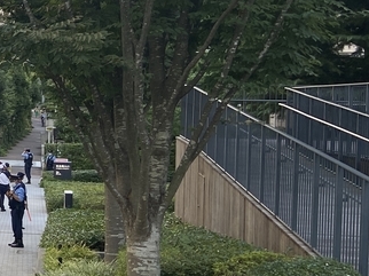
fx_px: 1033
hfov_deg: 17.4
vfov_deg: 15.2
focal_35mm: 97
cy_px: 115
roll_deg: -0.6
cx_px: -244
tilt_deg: -3.7
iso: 32
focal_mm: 4.25
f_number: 1.8
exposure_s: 1/144
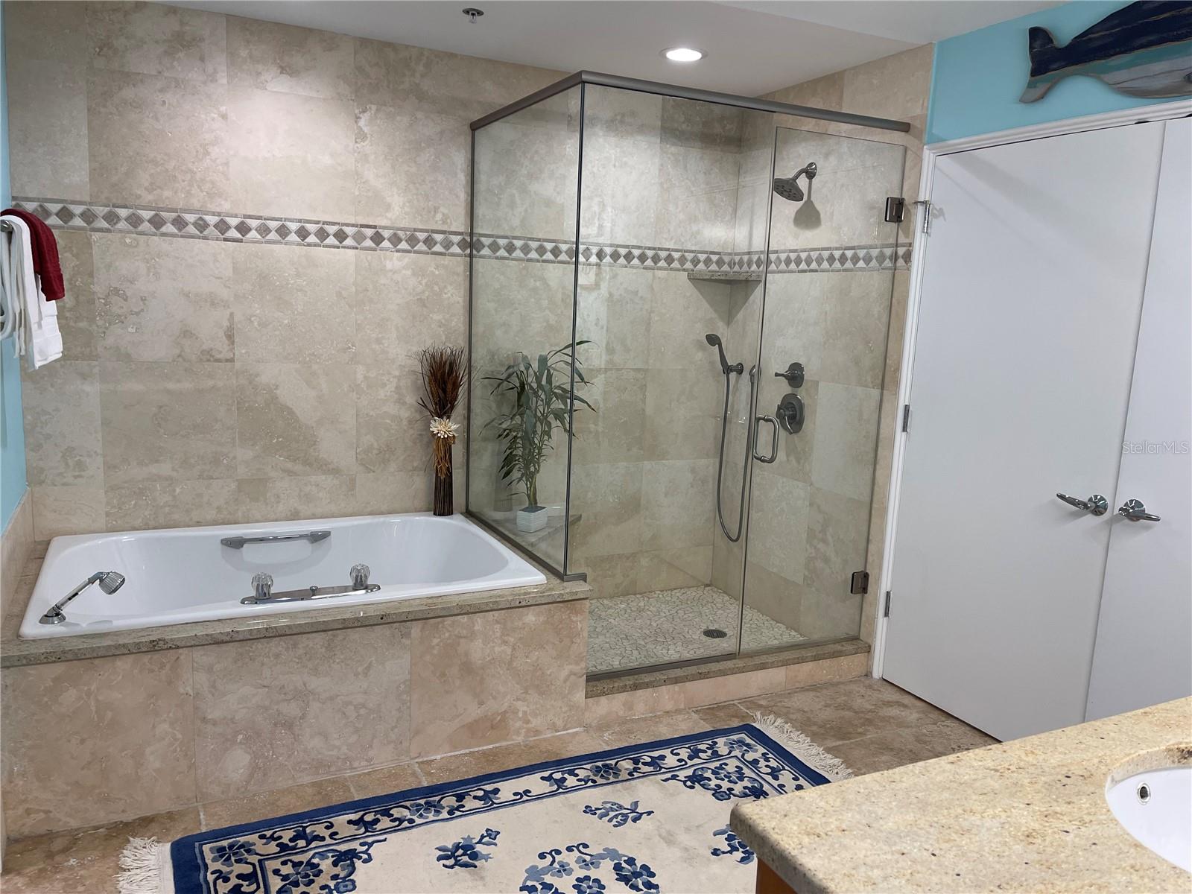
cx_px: 596
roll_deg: -2.7
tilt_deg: -10.6
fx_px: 861
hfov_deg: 69.4
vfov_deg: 54.9
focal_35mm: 25
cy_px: 447
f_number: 1.6
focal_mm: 5.1
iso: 125
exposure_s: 1/120
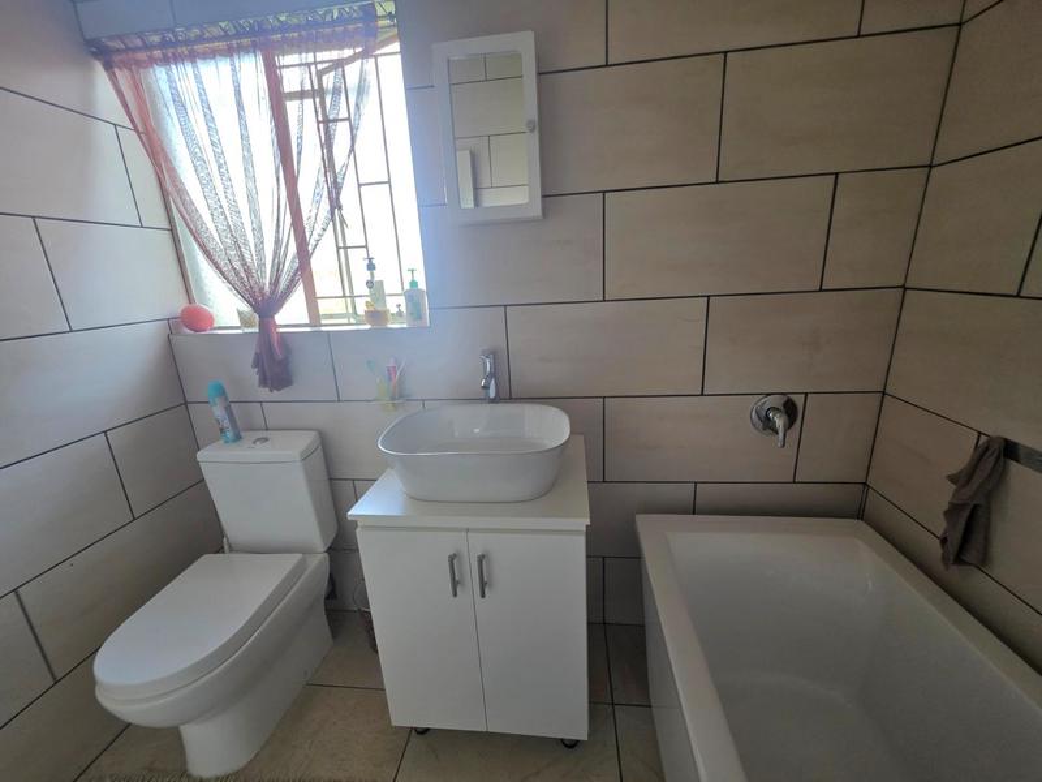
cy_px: 391
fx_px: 391
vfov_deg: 89.9
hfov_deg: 106.2
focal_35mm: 13
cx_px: 521
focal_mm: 2.2
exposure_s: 1/101
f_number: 1.9
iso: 200
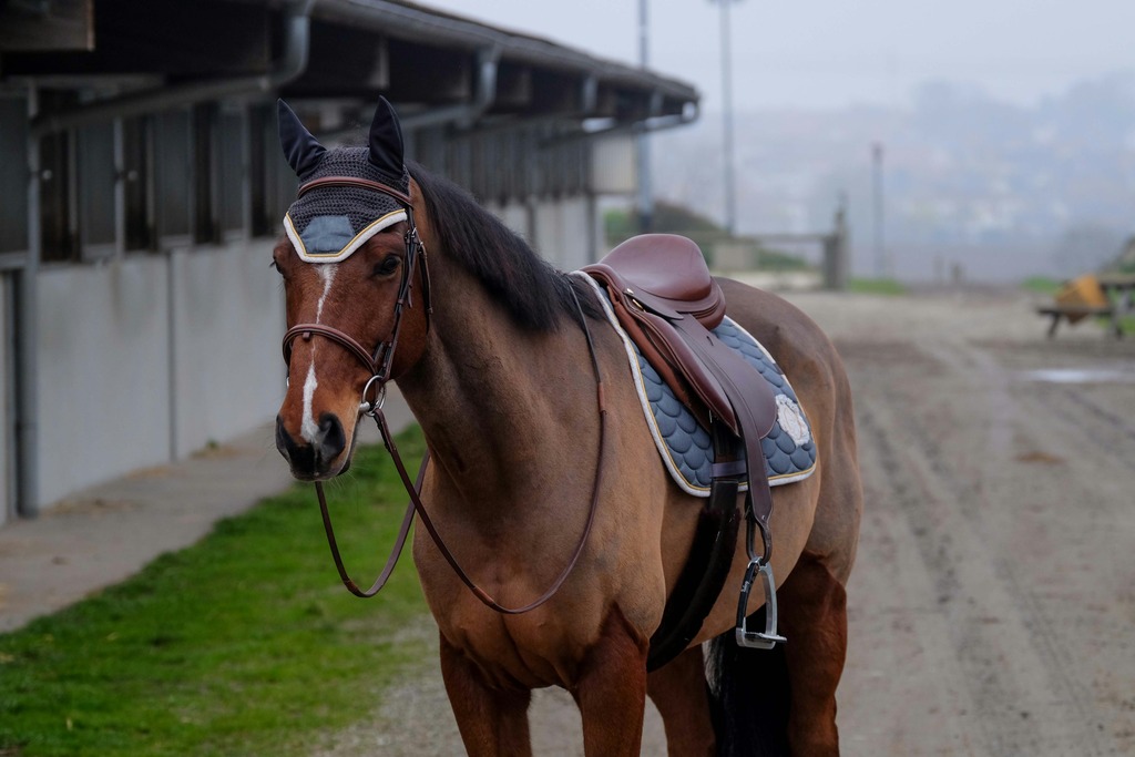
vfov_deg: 8.1
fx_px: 5329
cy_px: 378
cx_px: 568
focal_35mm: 169
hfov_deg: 12.2
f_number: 4
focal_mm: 112.6
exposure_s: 1/250
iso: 640
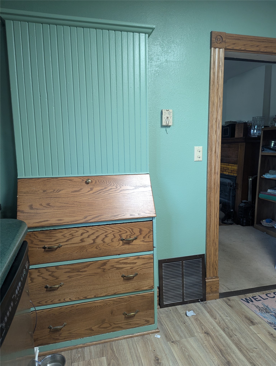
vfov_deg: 71.5
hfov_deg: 57.0
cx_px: 138
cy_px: 183
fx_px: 254
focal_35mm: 24
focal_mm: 6.81
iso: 164
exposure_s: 1/30
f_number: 1.85
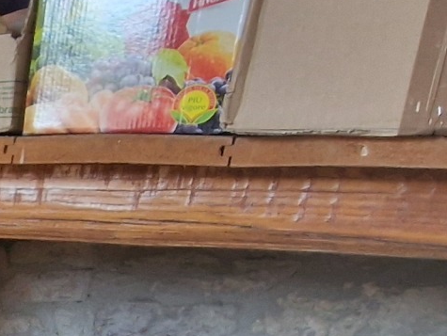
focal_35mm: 70
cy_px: 514
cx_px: -409
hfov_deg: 19.1
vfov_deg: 18.5
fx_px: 905
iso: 320
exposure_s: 1/50
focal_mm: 2.2
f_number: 2.2
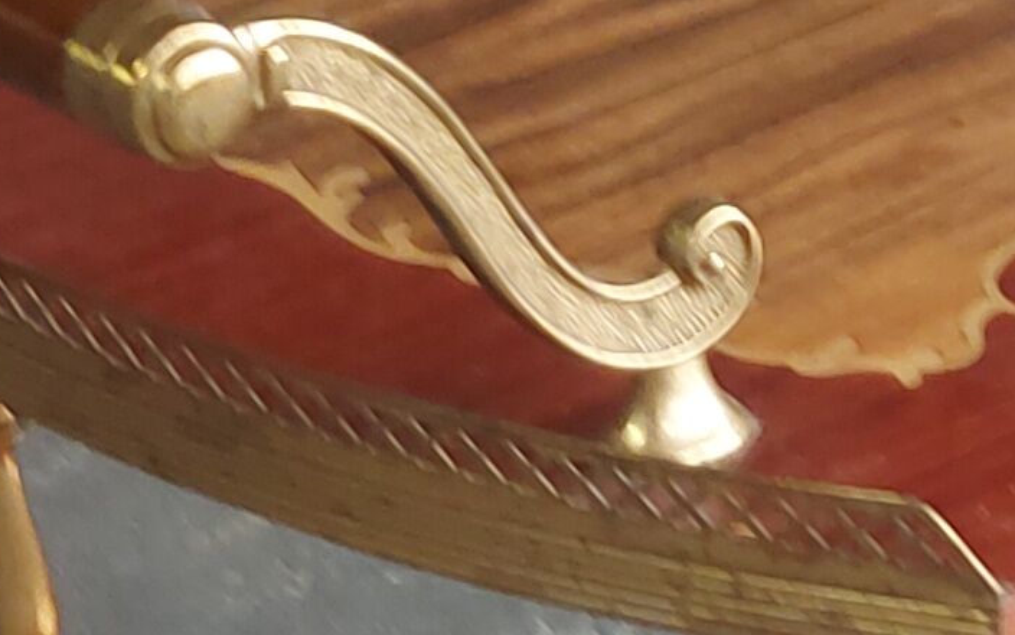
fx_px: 4620
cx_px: 982
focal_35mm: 167
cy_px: 1129
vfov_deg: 7.6
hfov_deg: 12.4
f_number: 1.8
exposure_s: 1/50
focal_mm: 5.23
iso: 125
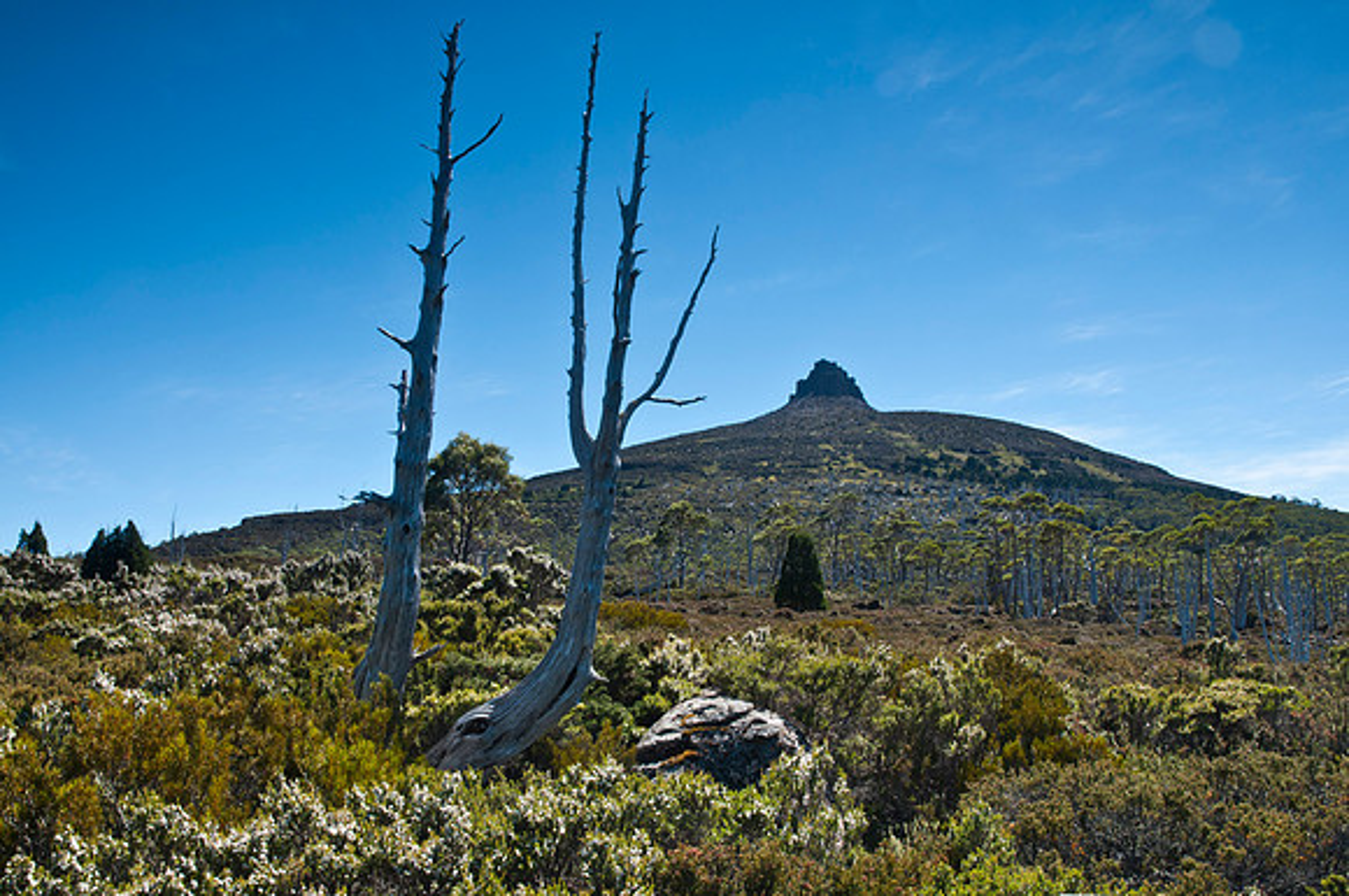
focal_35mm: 33
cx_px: 674
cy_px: 448
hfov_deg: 57.3
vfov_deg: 39.9
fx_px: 1235
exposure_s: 1/40
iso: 200
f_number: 16
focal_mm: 22
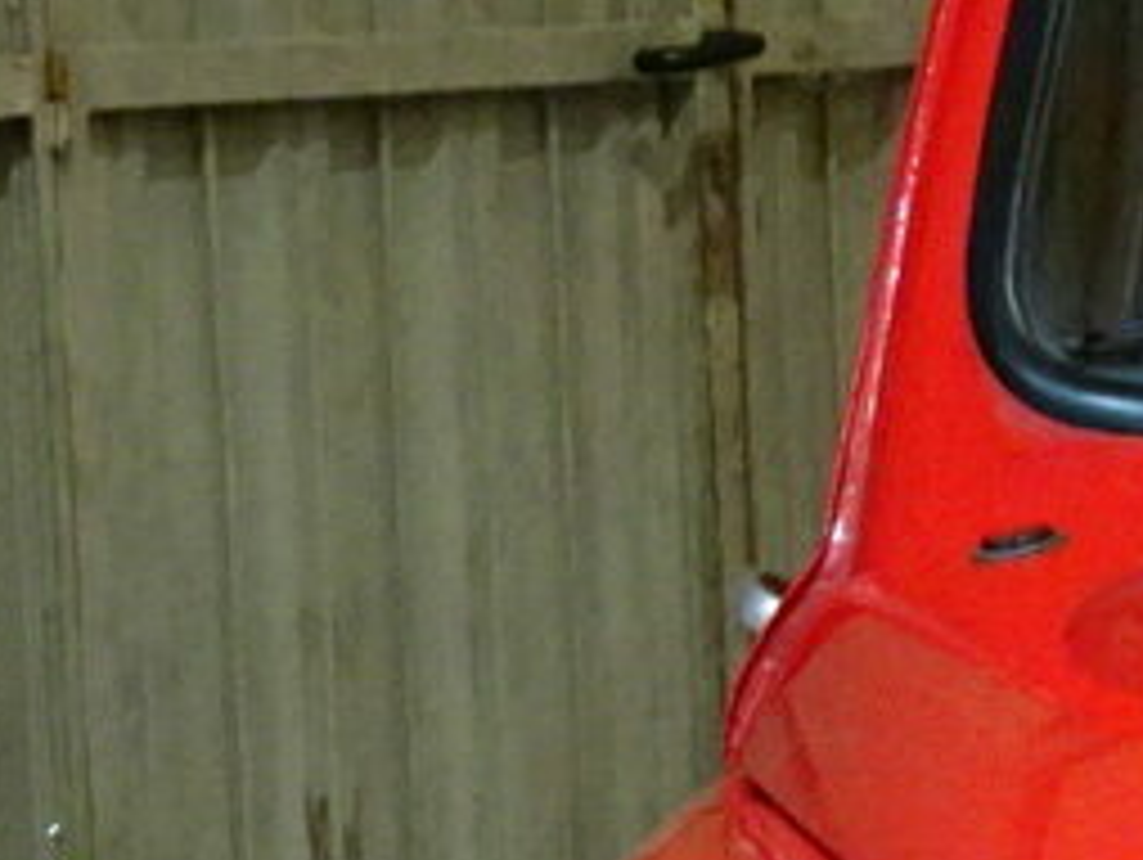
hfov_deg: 8.0
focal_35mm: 236
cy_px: 1193
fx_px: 7800
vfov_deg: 6.2
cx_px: 2236
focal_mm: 8.51
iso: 800
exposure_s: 1/15
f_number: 4.5
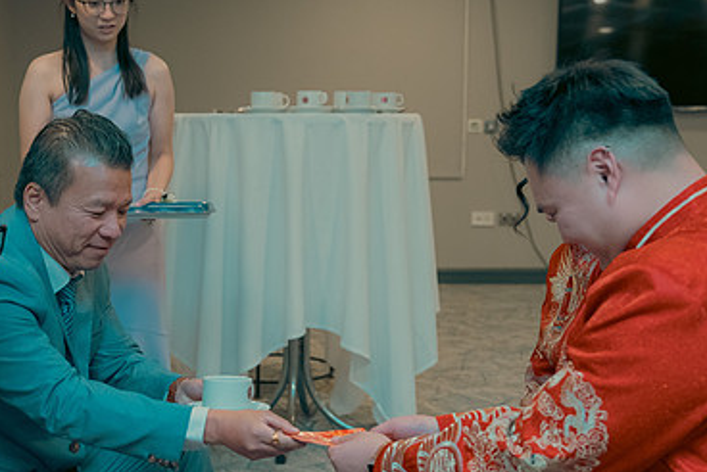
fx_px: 1238
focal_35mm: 63
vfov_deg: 21.4
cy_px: 354
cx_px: 273
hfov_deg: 31.7
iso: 2500
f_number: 3.5
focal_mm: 40
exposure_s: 1/160
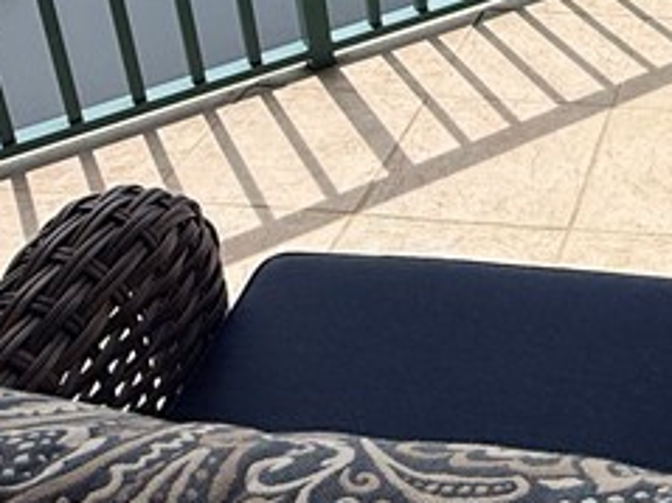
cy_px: -104
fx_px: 1164
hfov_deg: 29.3
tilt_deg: -22.8
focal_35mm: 60
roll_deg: -0.5
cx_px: 725
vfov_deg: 22.4
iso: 50
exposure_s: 1/2506
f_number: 2.2
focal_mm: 2.22
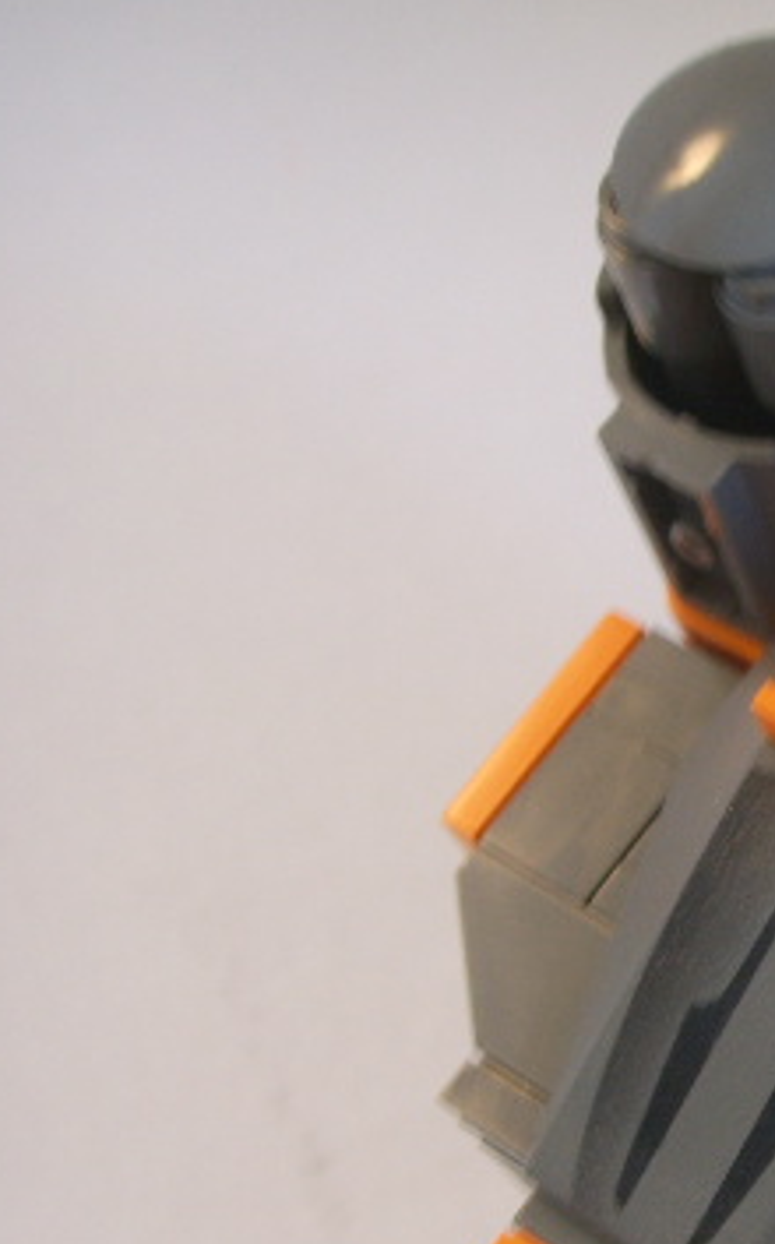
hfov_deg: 16.4
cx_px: 1022
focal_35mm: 75
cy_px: 754
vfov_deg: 27.4
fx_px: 2540
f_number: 3.5
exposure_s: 1/15
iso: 63
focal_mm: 6.6
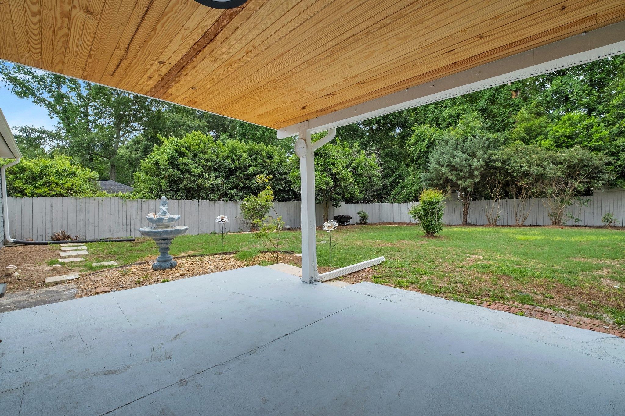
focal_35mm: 15
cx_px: 312
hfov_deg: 100.4
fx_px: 260
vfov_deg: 77.3
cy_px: 208
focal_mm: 10
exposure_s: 1/600
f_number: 8
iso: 320
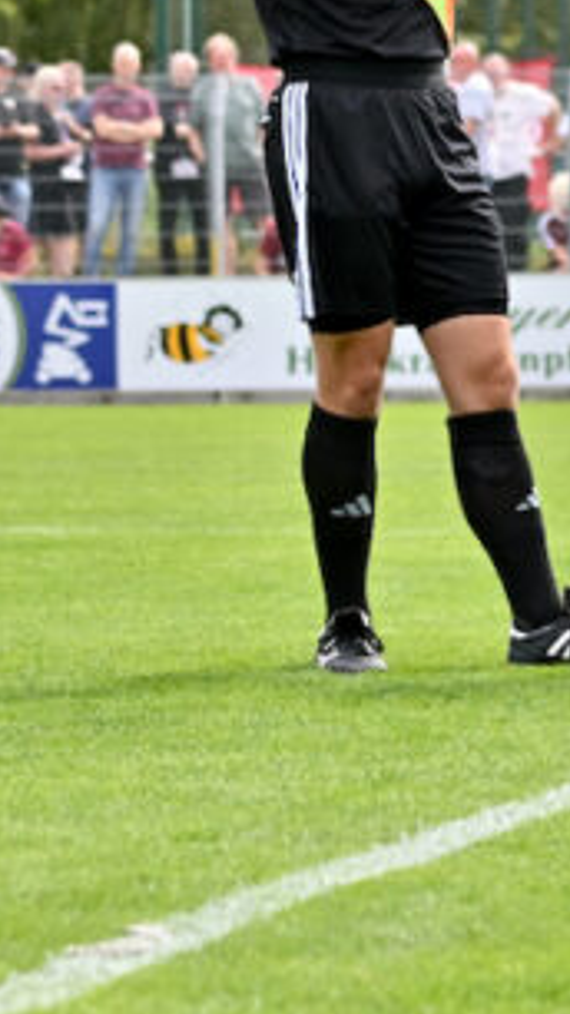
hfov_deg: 3.3
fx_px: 9893
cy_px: 187
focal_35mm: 368
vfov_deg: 5.9
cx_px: 1024
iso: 400
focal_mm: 105
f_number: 4.8
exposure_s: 1/1600
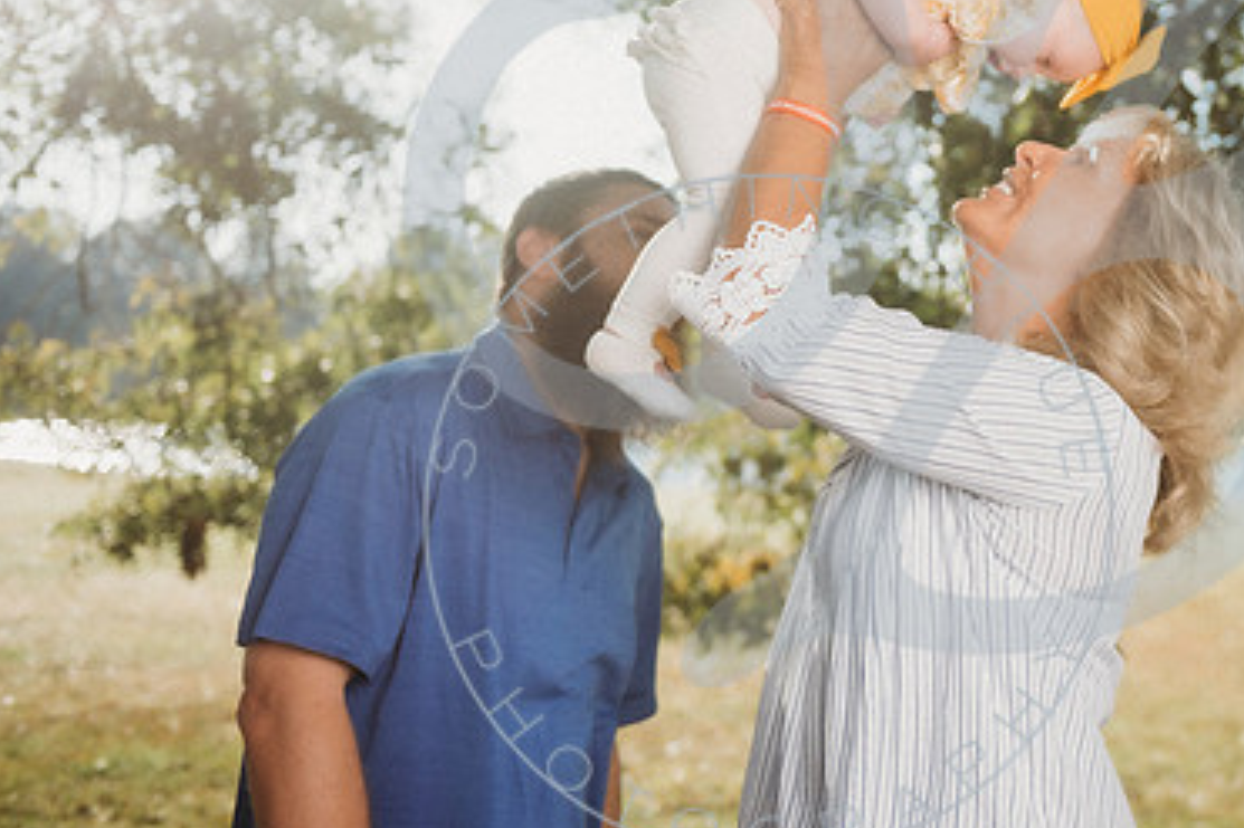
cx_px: 938
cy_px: 236
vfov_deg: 24.4
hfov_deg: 35.4
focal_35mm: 55
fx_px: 1900
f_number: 2.8
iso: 100
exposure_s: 1/1000
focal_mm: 35
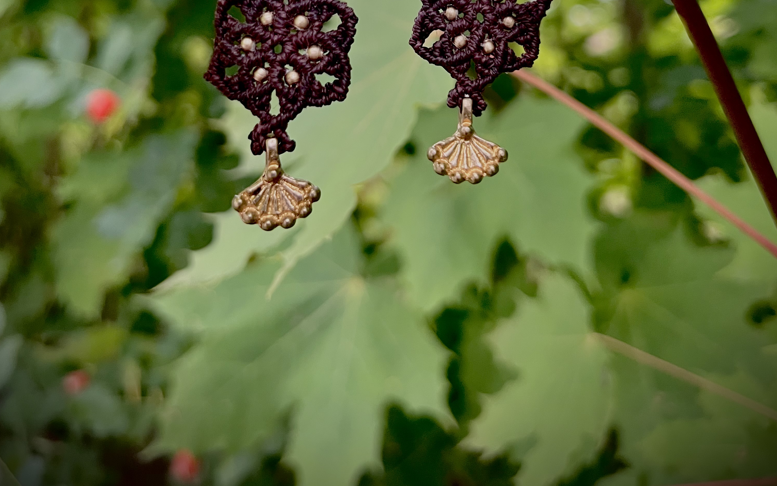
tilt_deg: +4.9
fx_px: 784
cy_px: 2
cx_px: 388
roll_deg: -4.0
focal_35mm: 37
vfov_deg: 31.8
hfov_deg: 52.7
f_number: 1.5
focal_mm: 5.7
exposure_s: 1/98
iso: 125
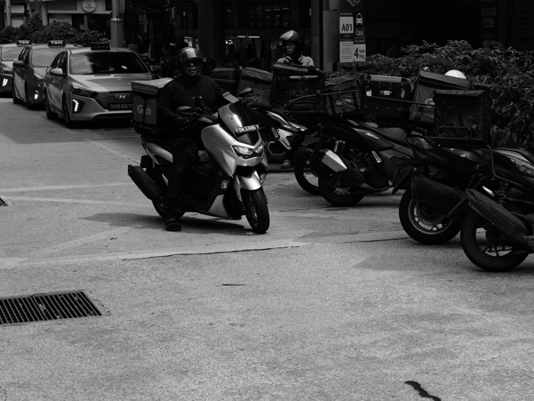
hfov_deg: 21.6
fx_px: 1358
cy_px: 261
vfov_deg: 16.8
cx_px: 507
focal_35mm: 88
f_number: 5
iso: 100
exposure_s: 1/400
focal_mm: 43
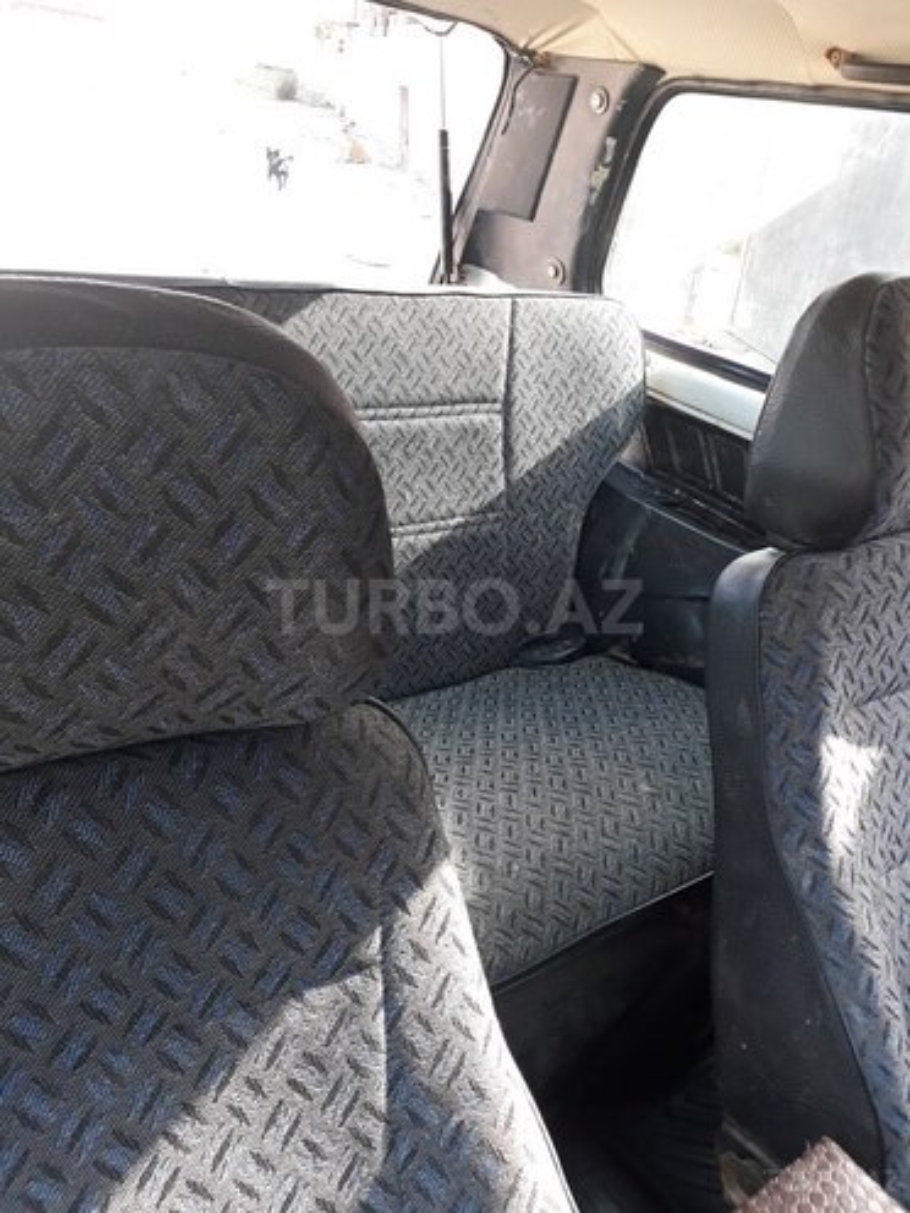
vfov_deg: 65.3
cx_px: 455
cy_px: 606
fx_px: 946
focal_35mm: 27
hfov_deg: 51.4
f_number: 1.9
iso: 80
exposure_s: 1/100
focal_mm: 3.6
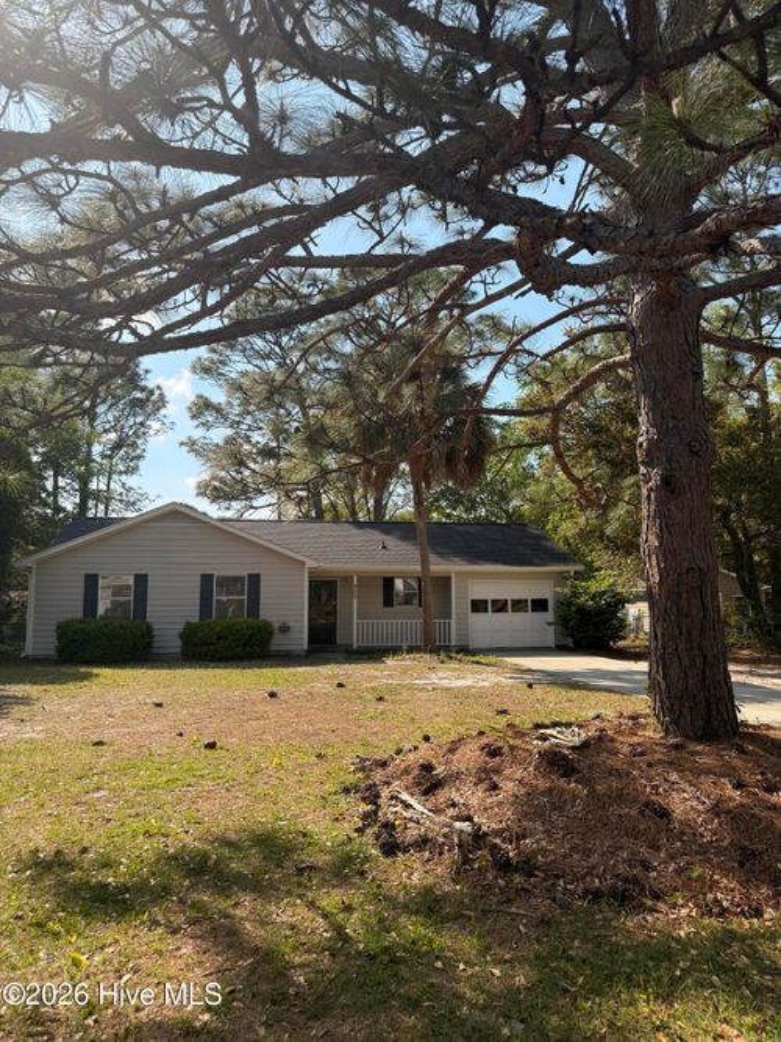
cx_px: 390
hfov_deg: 56.8
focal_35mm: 24
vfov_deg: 71.6
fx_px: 722
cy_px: 521
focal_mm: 6.76
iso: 100
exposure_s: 1/3953
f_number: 1.78
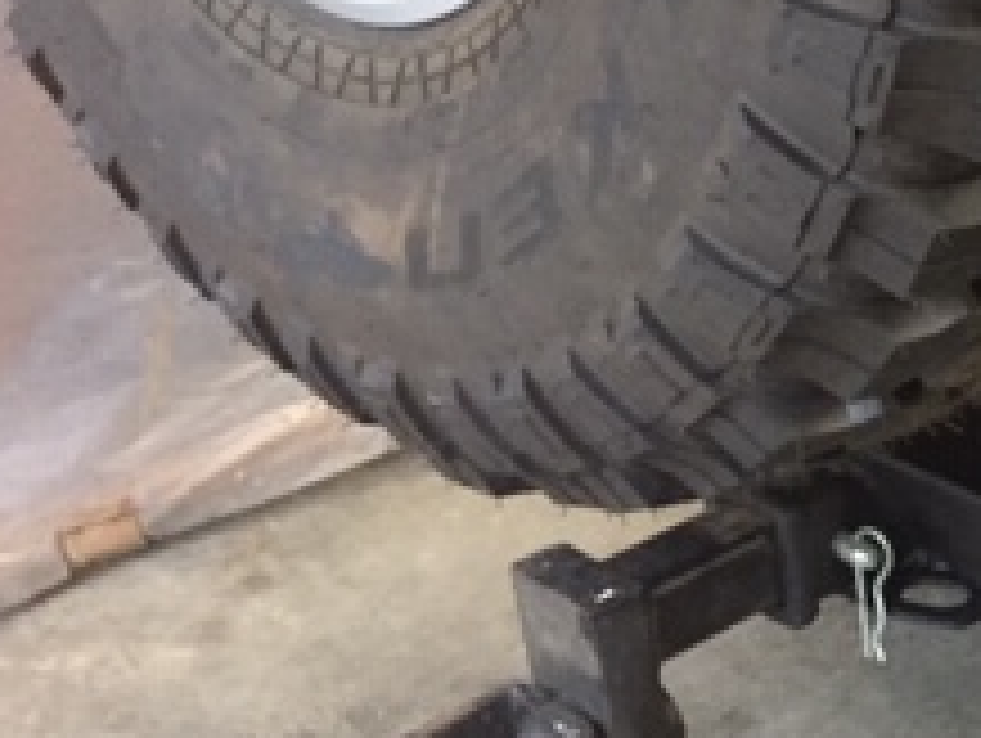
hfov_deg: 20.7
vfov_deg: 17.4
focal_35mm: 85
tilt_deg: -23.2
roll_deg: -0.2
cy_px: 266
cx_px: 1328
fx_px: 2412
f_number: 2.2
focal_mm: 4.15
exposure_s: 1/15
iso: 320
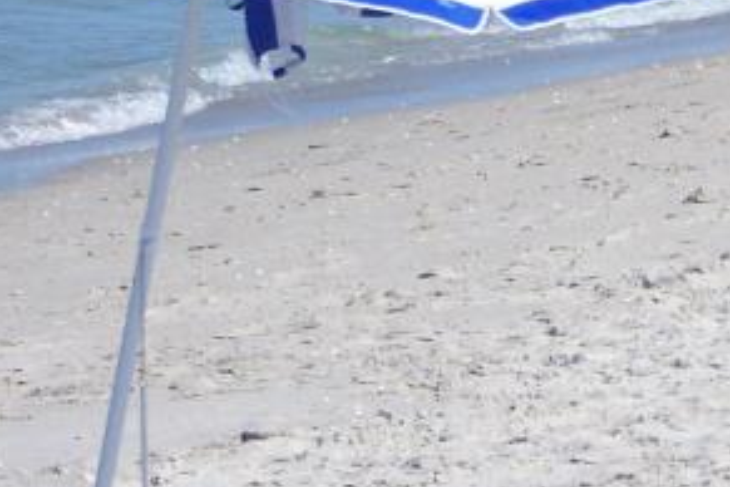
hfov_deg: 4.1
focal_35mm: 502
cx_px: 1192
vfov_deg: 2.7
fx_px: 10179
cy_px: -156
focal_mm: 22.2
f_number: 3.2
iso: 64
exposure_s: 1/1000
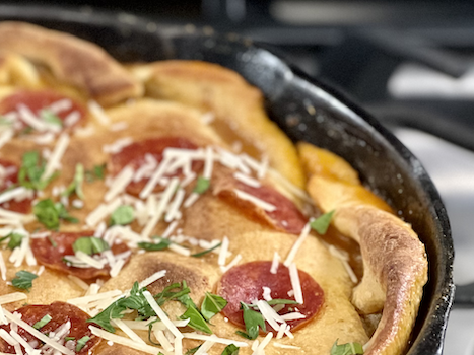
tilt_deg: -31.4
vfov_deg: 9.0
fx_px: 2259
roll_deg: +0.7
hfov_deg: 11.9
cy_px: 241
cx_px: 25
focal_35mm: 165
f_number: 2.8
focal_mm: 9
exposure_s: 1/30
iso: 320
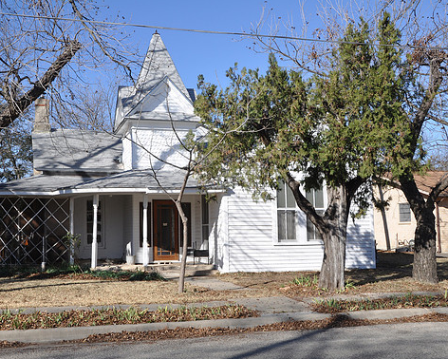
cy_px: 180
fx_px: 504
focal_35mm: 38
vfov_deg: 39.2
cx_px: 175
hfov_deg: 47.6
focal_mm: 22
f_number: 11
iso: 200
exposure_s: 1/125
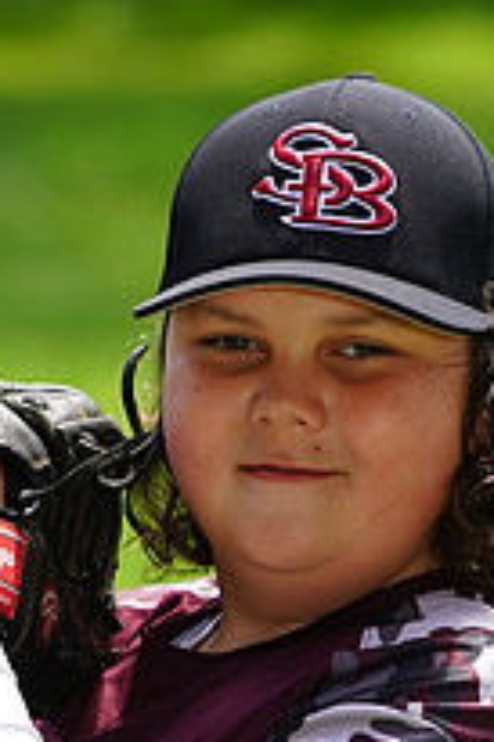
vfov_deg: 2.7
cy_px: 861
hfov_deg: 1.8
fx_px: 15586
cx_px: 40
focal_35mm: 756
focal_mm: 268
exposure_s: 1/160
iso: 200
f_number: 8
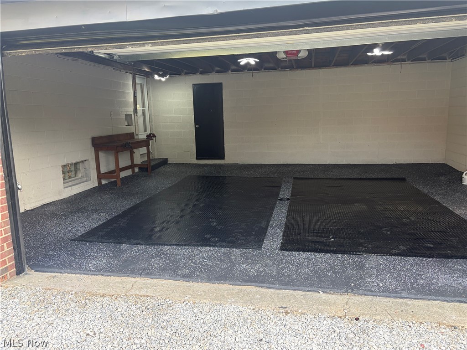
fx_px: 351
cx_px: 234
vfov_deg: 53.1
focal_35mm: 26
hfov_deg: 67.3
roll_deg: +1.8
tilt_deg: -8.7
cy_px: 175
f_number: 1.6
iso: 50
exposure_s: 1/182
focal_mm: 5.96
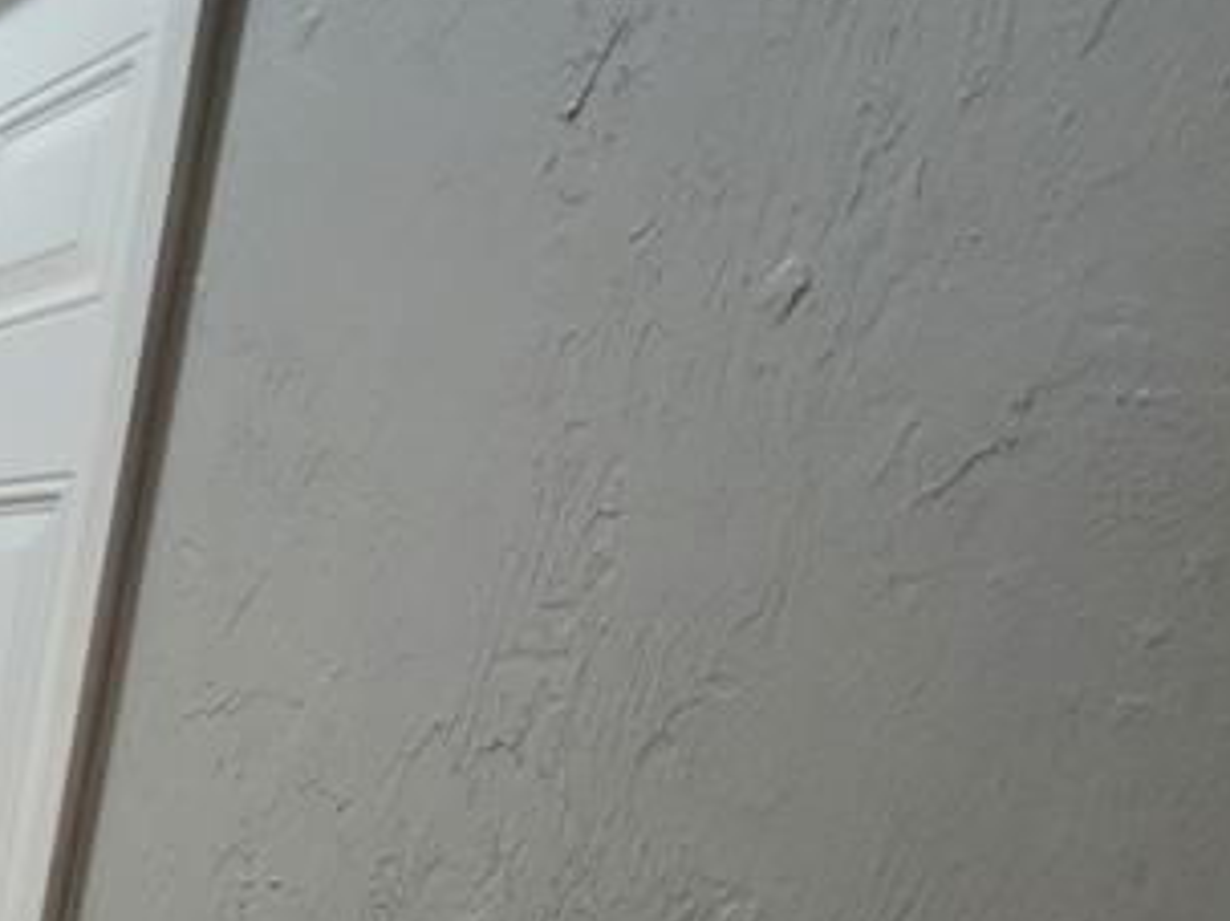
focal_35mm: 44
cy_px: 1071
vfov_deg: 29.0
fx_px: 1563
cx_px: -800
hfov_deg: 25.3
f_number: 2.2
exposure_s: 1/60
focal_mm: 2.2
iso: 250
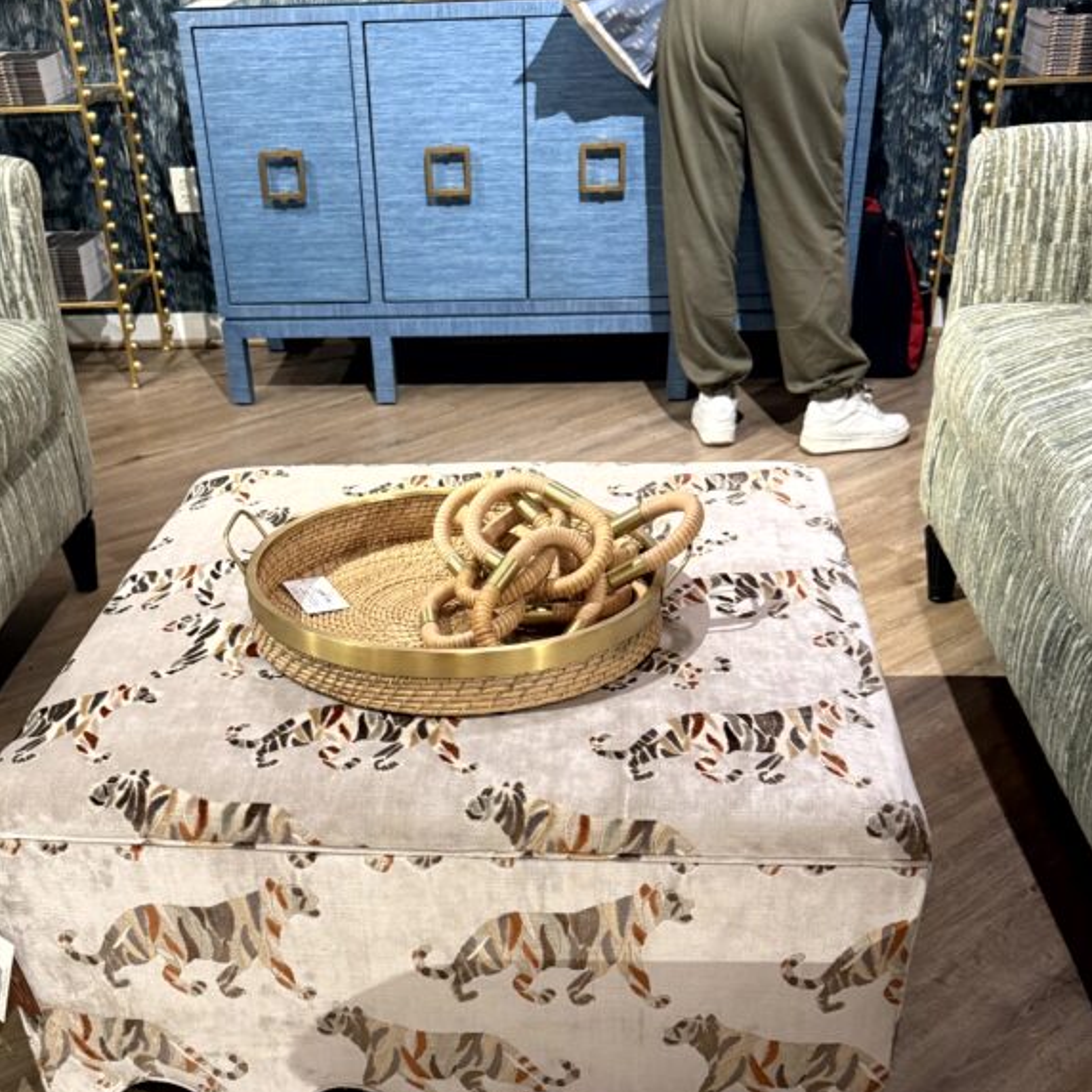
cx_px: 454
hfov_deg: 43.7
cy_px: 846
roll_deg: +4.9
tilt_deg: -36.4
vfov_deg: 42.2
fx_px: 1356
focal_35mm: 38
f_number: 1.78
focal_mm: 6.76
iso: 320
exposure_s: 1/60
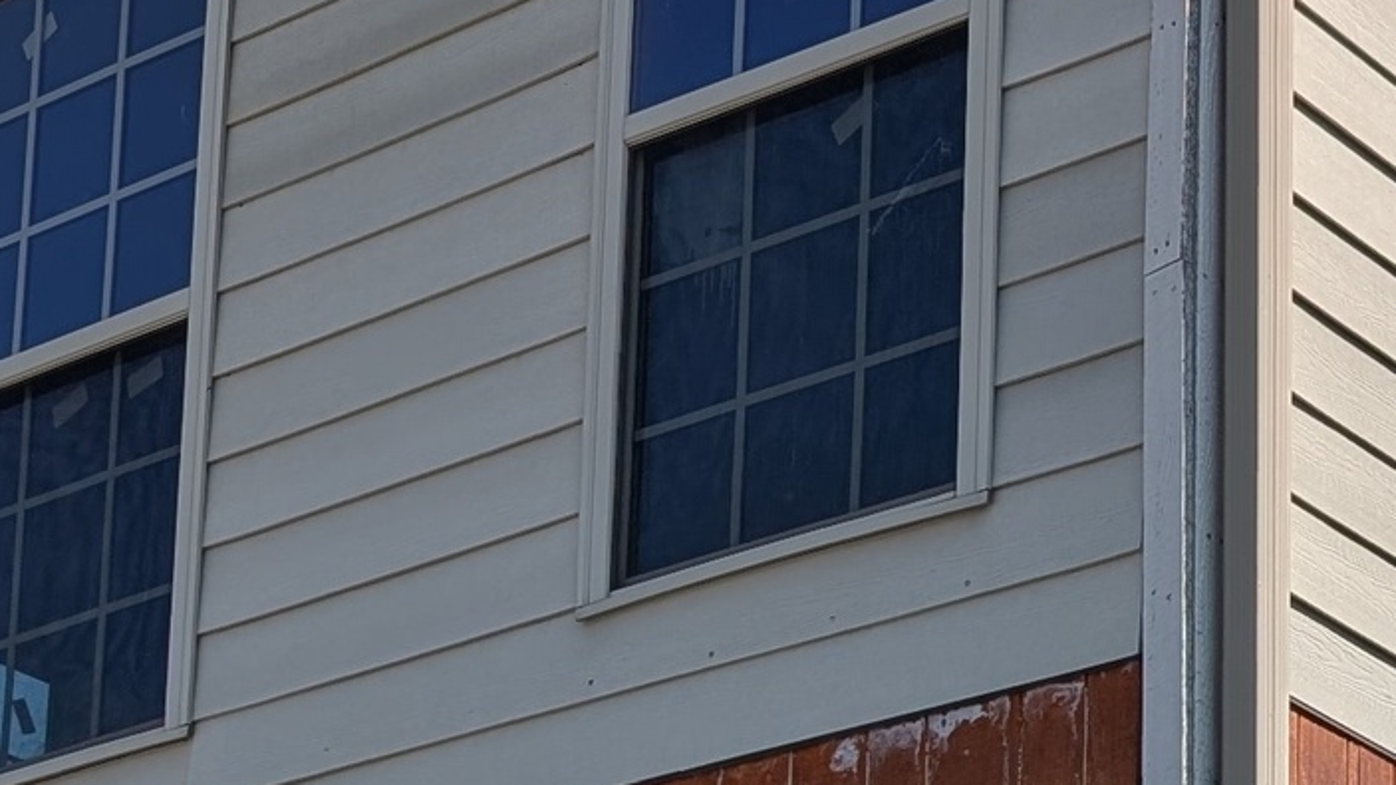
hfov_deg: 18.4
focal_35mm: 114
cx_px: 1313
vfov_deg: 9.8
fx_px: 4219
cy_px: 1594
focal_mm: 6.9
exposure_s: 1/1513
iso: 22
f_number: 1.68
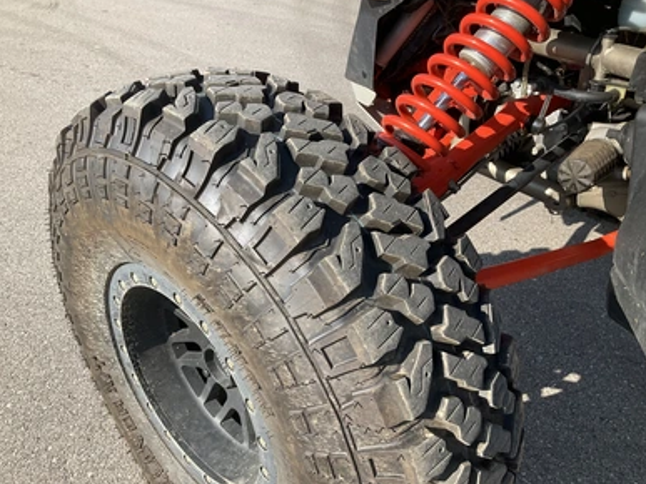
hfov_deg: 60.0
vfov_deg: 46.8
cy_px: 242
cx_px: 317
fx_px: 560
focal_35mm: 30
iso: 25
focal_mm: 3
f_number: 1.8
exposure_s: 1/770
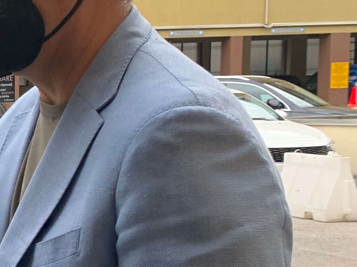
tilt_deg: -10.1
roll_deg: +1.6
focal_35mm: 101
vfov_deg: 14.5
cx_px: -323
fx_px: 1041
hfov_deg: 15.9
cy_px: 235
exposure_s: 1/122
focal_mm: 4.25
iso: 25
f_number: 1.8
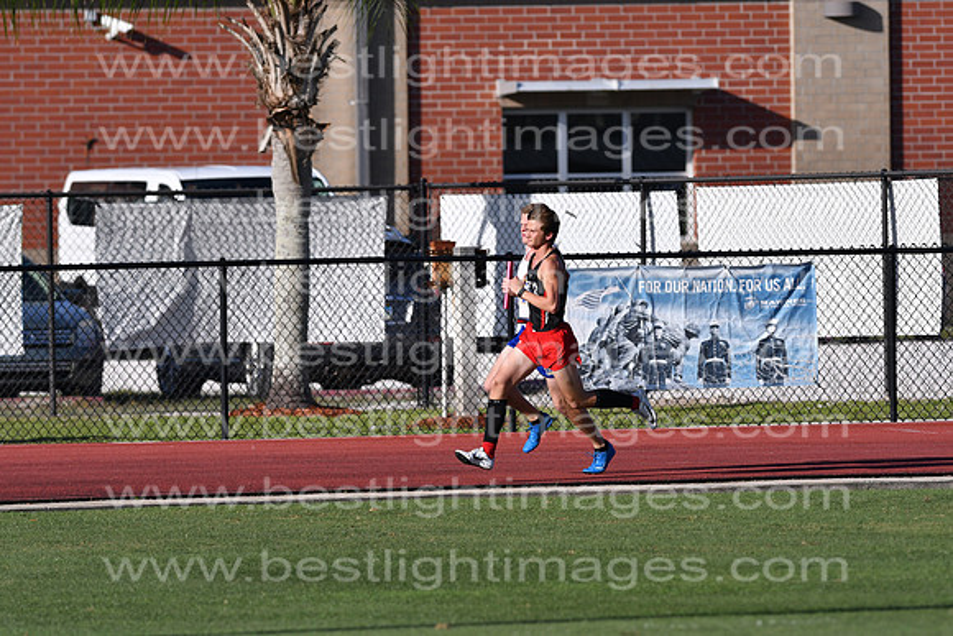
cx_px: 476
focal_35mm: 450
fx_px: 11915
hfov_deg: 4.6
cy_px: 318
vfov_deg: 3.1
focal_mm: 300
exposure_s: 1/3200
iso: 320
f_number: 5.6
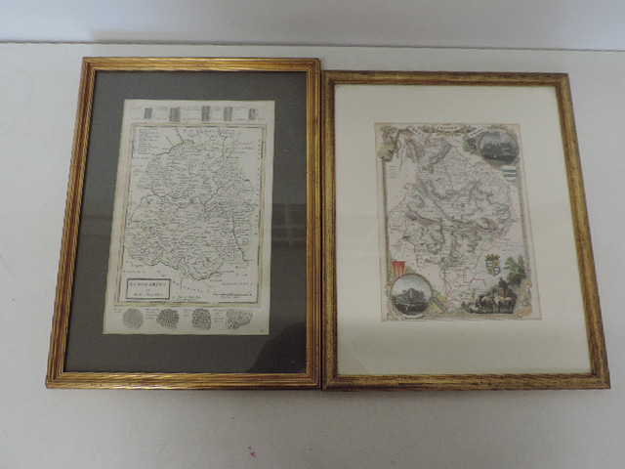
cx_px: 312
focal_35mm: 28
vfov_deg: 49.7
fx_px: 506
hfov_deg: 63.4
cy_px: 234
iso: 360
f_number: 3.1
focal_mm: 4.9
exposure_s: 1/30
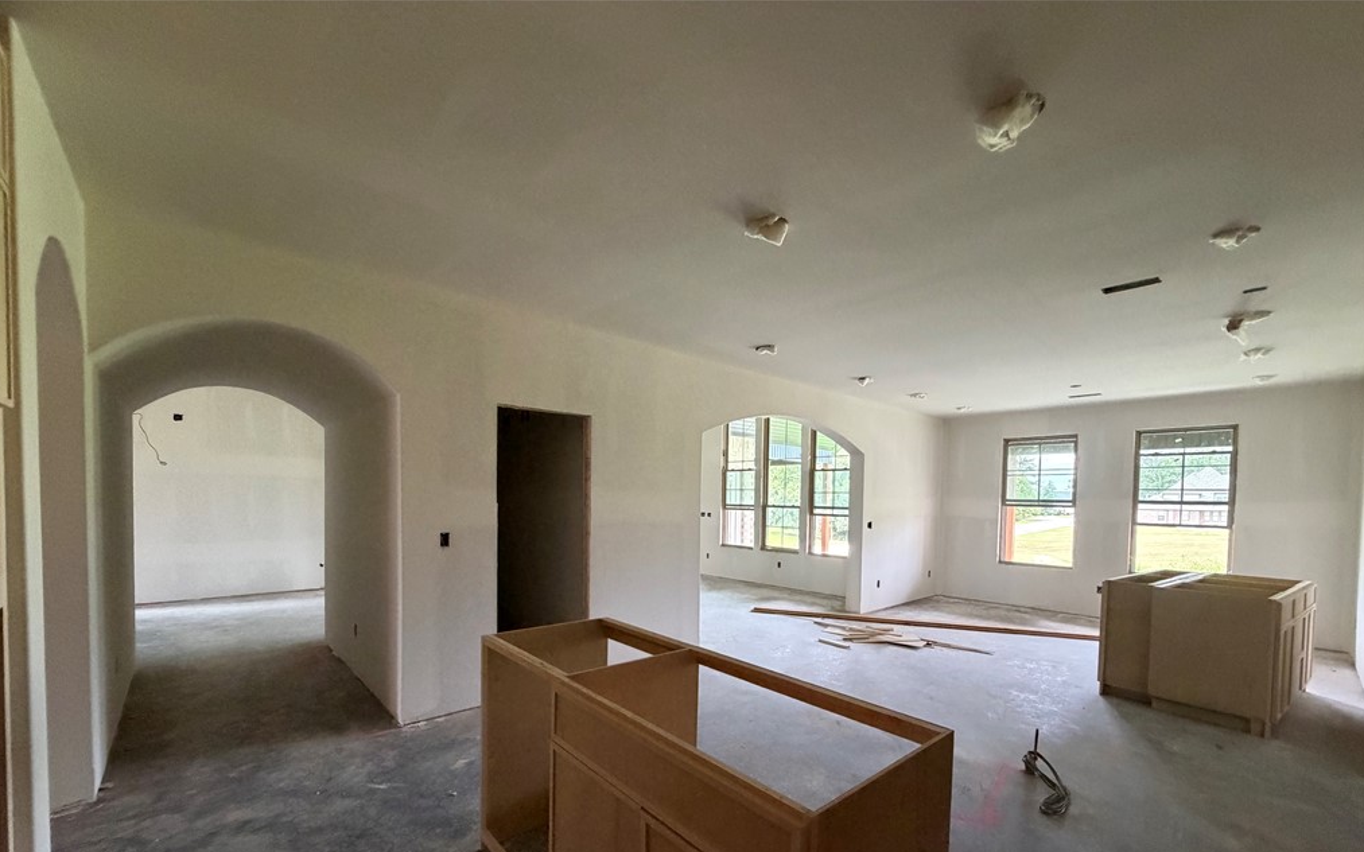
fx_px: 558
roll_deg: -0.9
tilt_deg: -2.2
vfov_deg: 73.9
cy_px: 516
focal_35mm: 15
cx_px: 683
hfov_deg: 101.5
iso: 500
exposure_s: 1/60
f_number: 2.2
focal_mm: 2.22
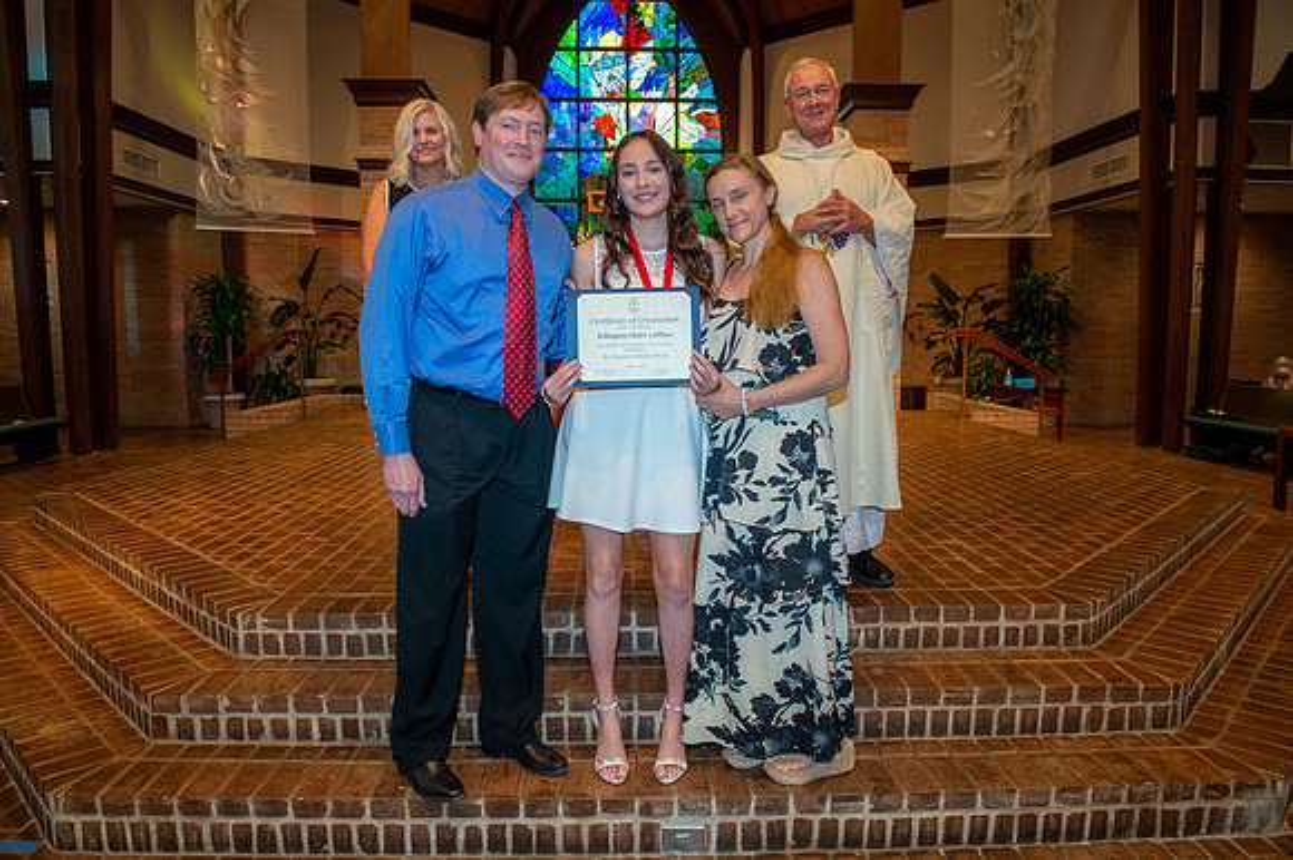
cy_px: 430
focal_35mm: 24
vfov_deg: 53.1
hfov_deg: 73.8
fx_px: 861
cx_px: 646
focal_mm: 24
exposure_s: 1/125
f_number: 5.6
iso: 2000
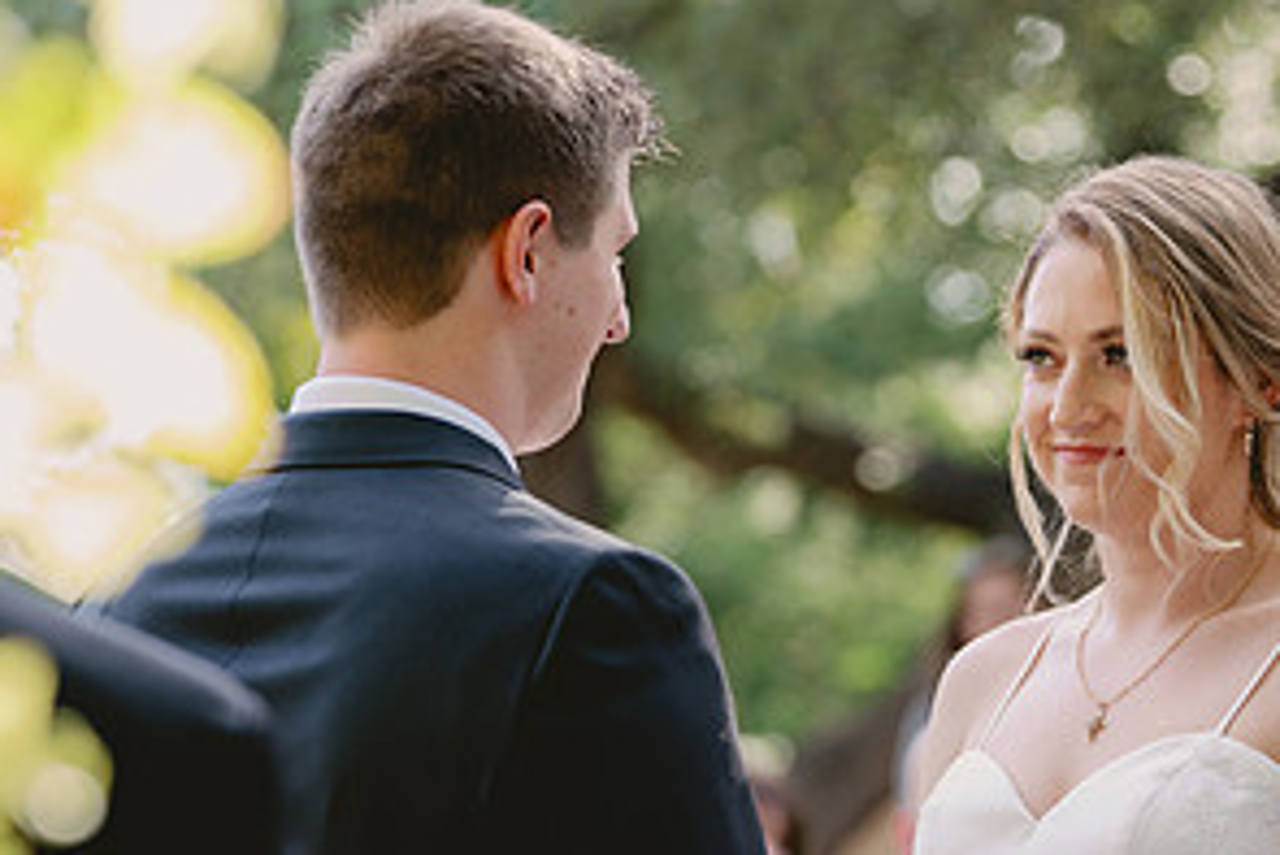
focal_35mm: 254
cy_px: 714
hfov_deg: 8.1
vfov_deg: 5.4
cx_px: 959
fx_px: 9035
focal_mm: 129
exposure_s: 1/125
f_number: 4
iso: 200
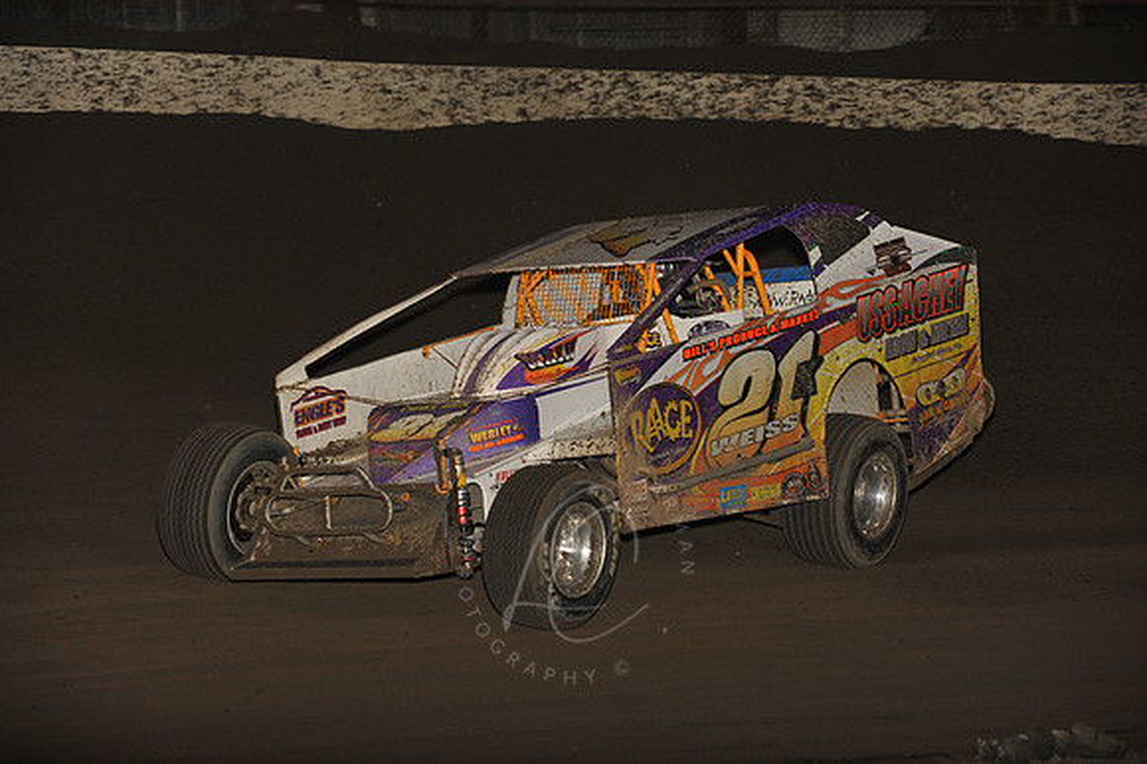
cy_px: 382
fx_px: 4935
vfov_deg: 8.8
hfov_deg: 13.3
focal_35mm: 155
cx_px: 574
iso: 1000
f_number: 7.1
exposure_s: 1/320
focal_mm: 155
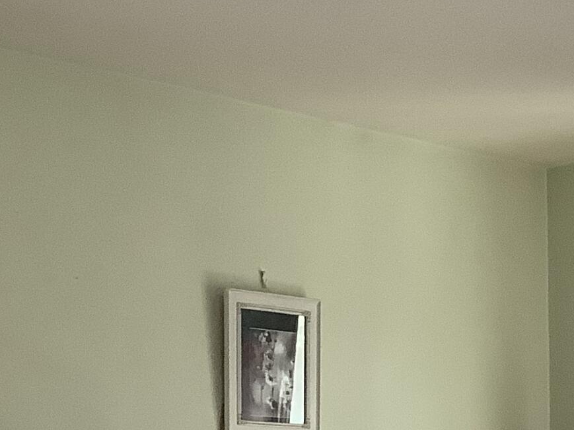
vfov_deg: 12.8
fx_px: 1775
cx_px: 536
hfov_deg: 18.0
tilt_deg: -5.3
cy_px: 734
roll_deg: -0.2
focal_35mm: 107
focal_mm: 3.3
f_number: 2.4
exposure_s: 1/60
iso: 100
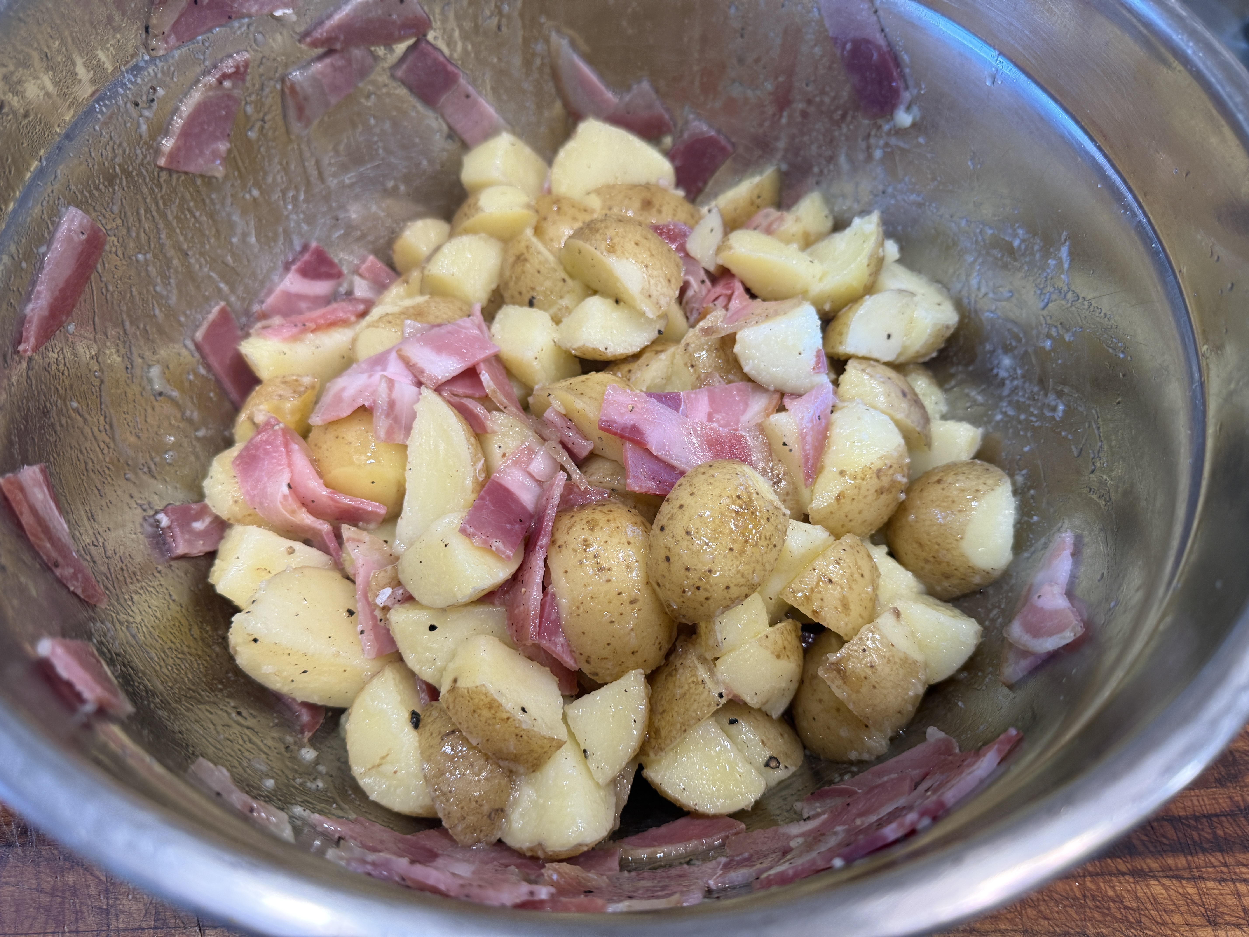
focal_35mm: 24
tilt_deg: -60.4
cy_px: 468
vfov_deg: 56.8
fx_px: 866
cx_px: 624
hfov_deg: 71.6
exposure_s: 1/120
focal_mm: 6.76
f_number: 1.78
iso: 160
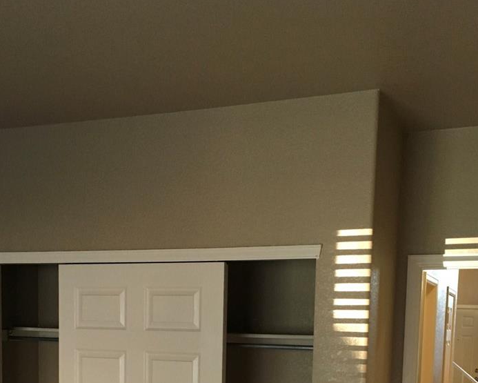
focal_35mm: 49
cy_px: 387
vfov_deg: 28.8
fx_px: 693
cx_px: 210
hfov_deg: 38.0
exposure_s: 1/30
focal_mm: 4.15
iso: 125
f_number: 2.2
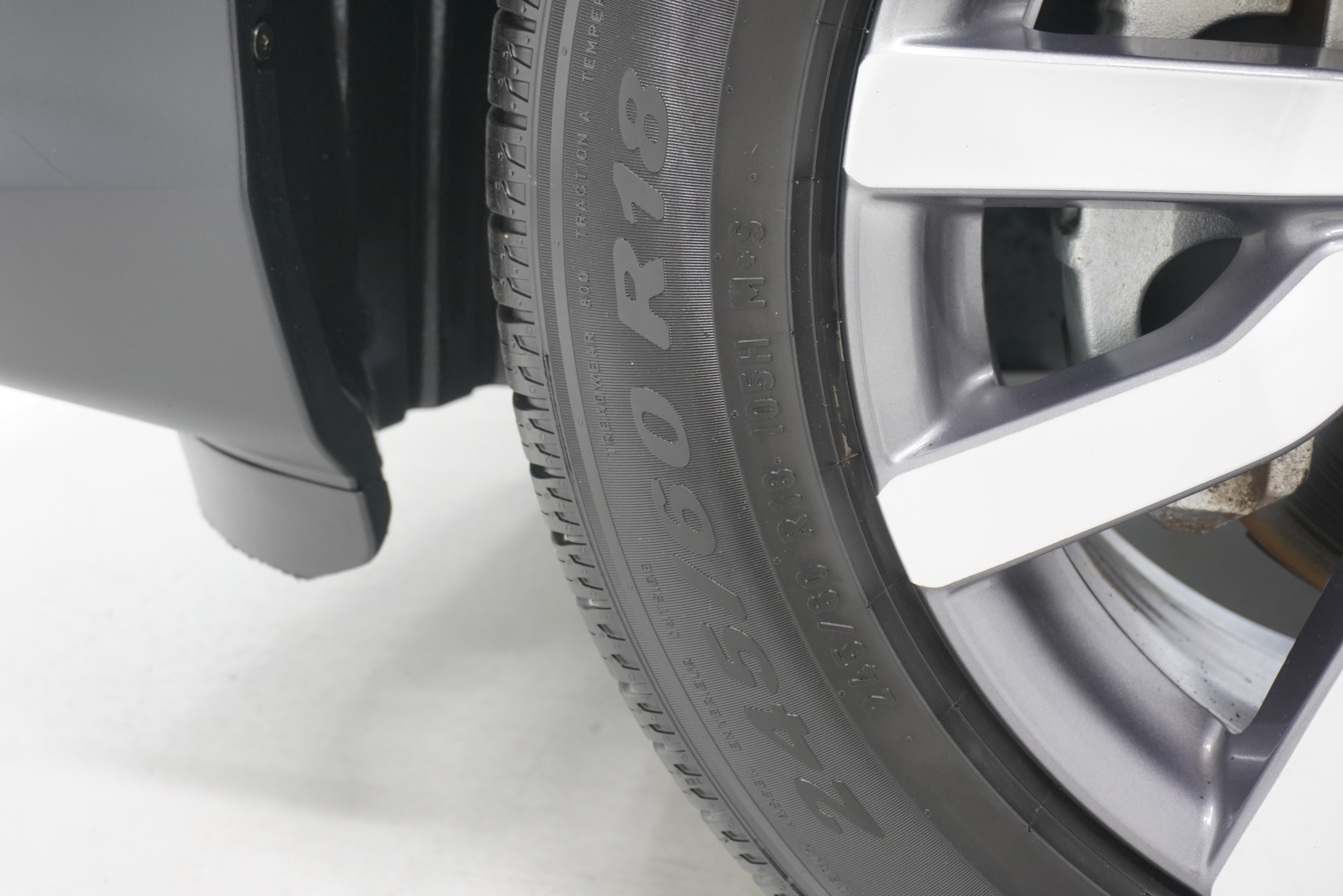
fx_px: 1567
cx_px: 672
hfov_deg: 46.4
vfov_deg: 31.9
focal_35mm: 42
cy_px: 448
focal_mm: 28
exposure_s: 1/60
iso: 800
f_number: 5
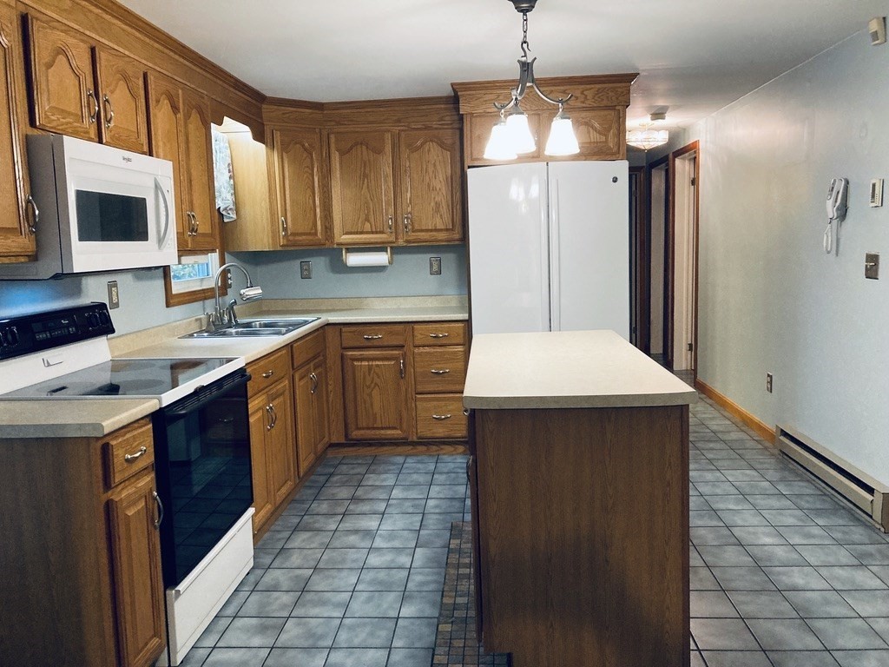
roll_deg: +2.2
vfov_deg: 49.7
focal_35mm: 28
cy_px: 334
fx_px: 719
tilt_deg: -8.4
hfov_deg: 63.4
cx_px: 444
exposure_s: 1/60
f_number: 1.8
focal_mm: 3.99
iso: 320
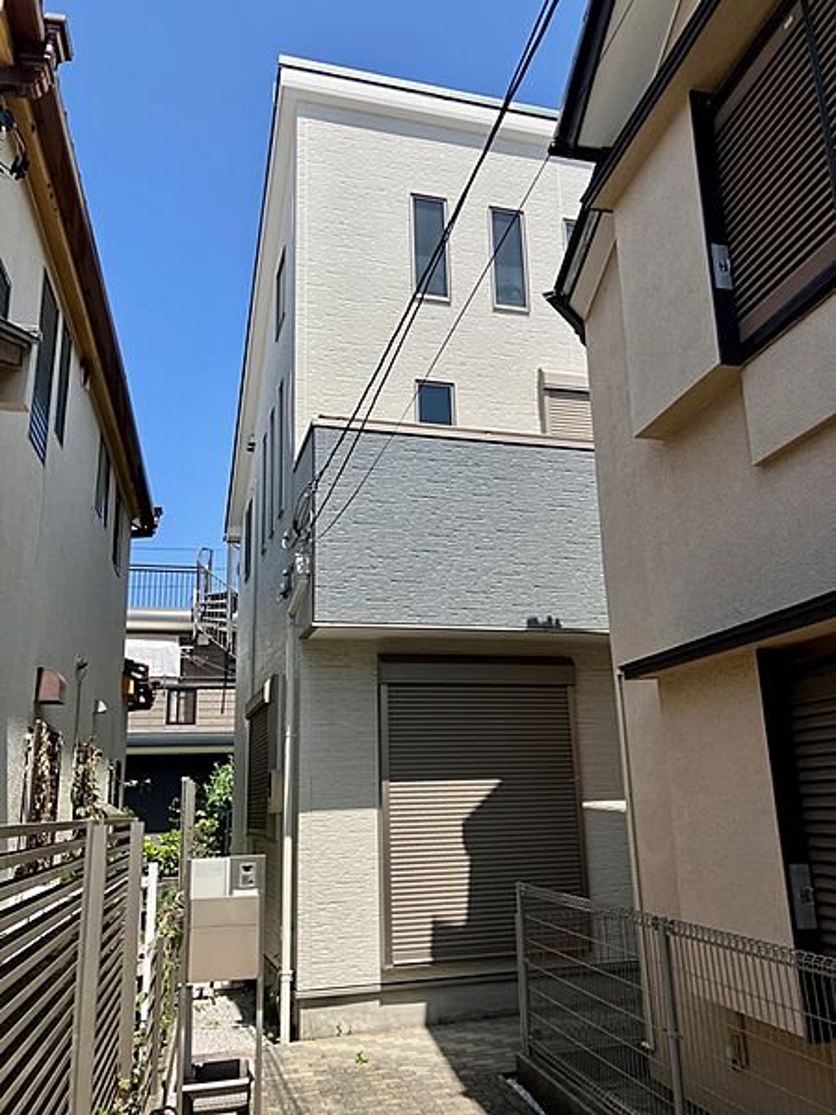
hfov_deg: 49.7
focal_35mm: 28
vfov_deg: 63.4
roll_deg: +2.8
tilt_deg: +16.7
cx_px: 418
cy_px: 558
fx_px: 902
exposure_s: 1/2857
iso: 32
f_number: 1.8
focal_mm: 3.99
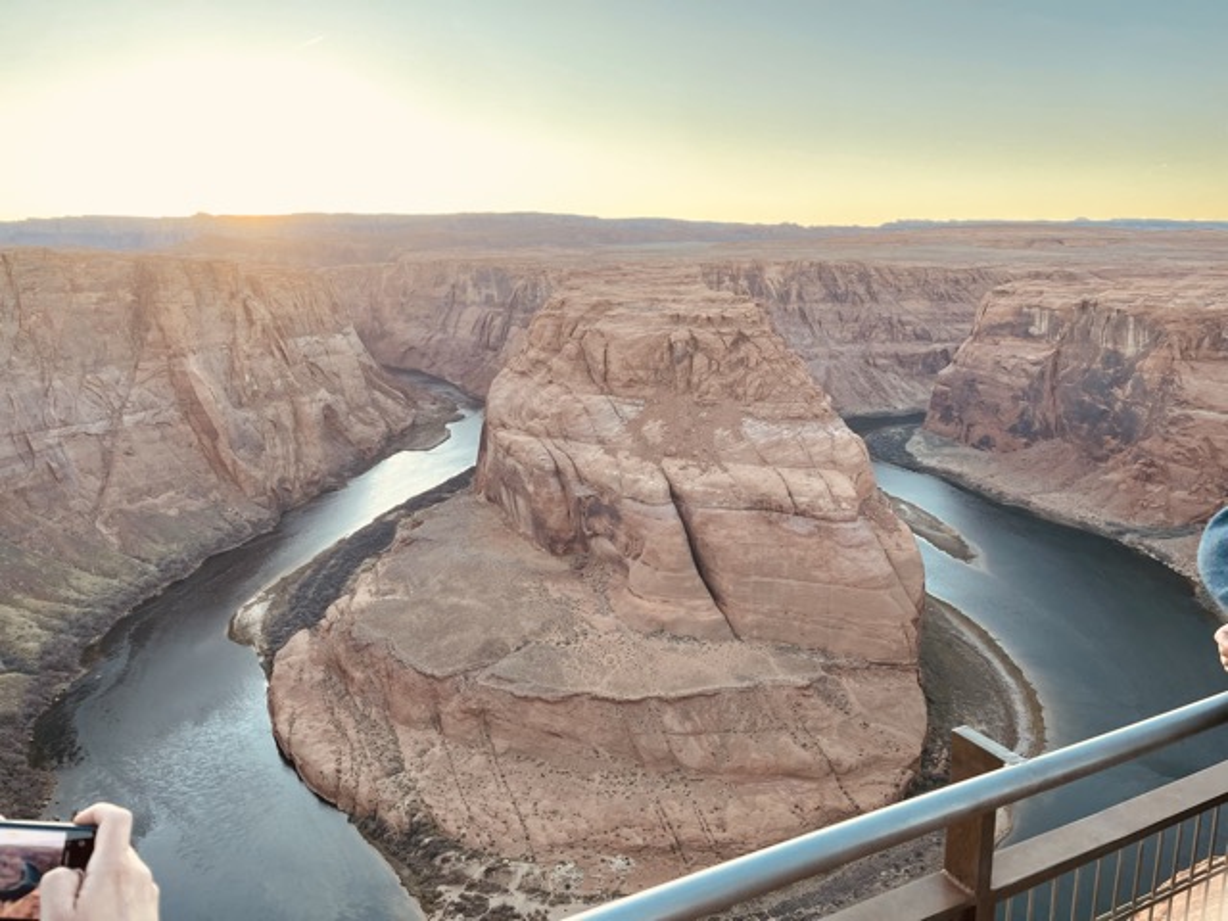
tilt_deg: -11.6
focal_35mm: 25
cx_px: 614
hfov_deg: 69.4
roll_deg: +0.6
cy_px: 460
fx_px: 887
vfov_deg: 54.9
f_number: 1.6
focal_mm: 5.1
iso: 32
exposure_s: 1/250
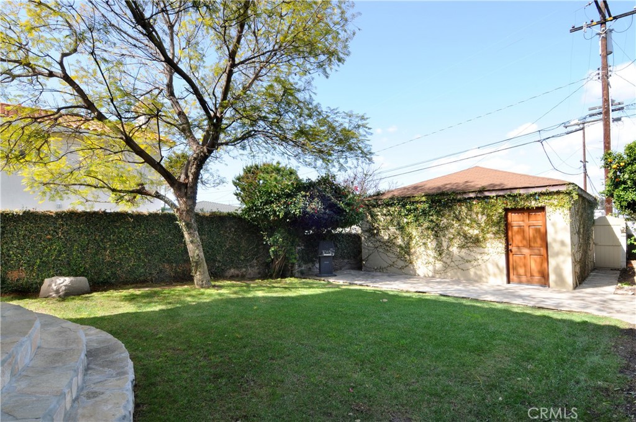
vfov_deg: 67.2
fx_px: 318
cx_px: 318
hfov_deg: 90.1
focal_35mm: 18
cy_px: 211
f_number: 18
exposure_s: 1/50
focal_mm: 12
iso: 200
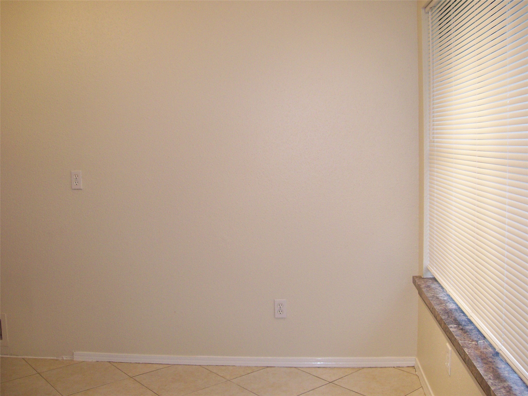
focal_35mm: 36
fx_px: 549
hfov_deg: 51.4
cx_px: 264
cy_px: 198
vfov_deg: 39.7
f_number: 2.7
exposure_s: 1/64
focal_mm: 6
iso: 140
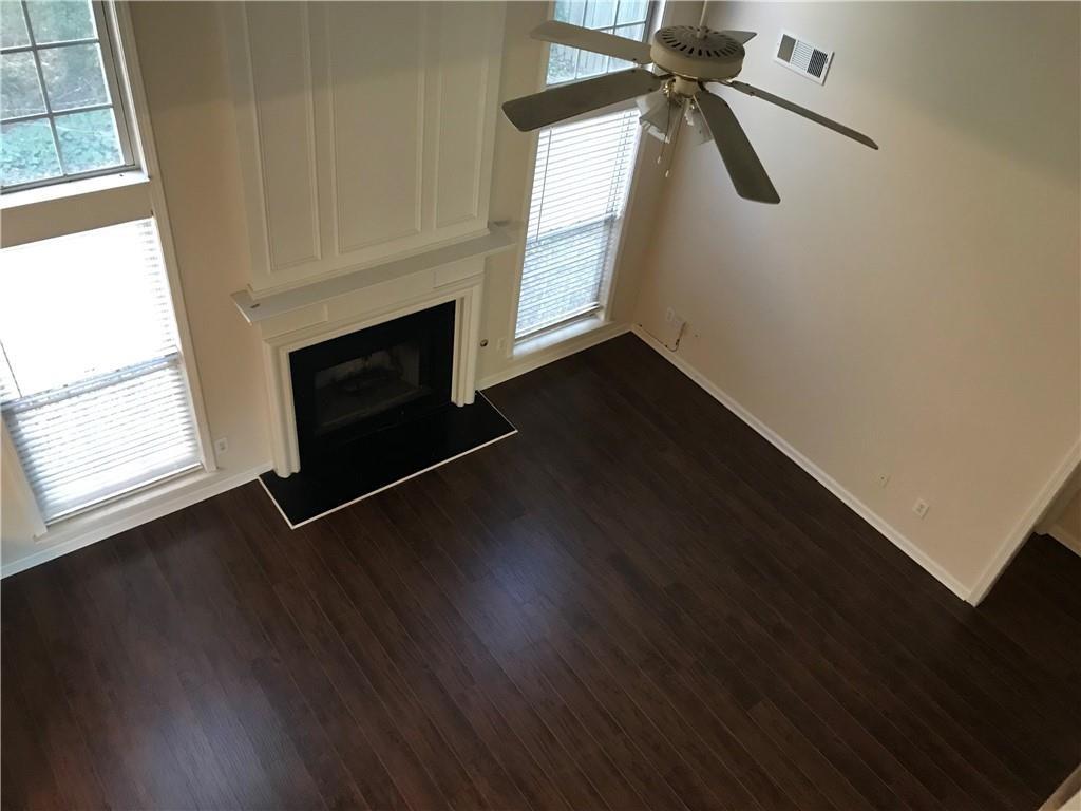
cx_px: 540
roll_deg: -8.9
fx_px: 874
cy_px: 406
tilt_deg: -40.8
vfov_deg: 49.7
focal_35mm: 28
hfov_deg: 63.4
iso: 80
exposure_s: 1/15
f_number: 1.8
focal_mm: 3.99
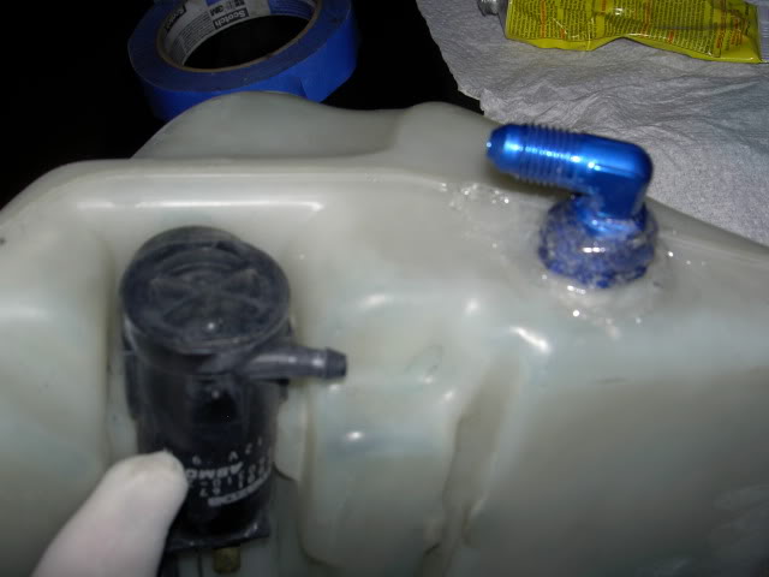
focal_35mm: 39
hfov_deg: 47.9
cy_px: 288
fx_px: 866
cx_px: 384
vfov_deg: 36.8
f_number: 4.7
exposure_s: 1/60
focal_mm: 8
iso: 50
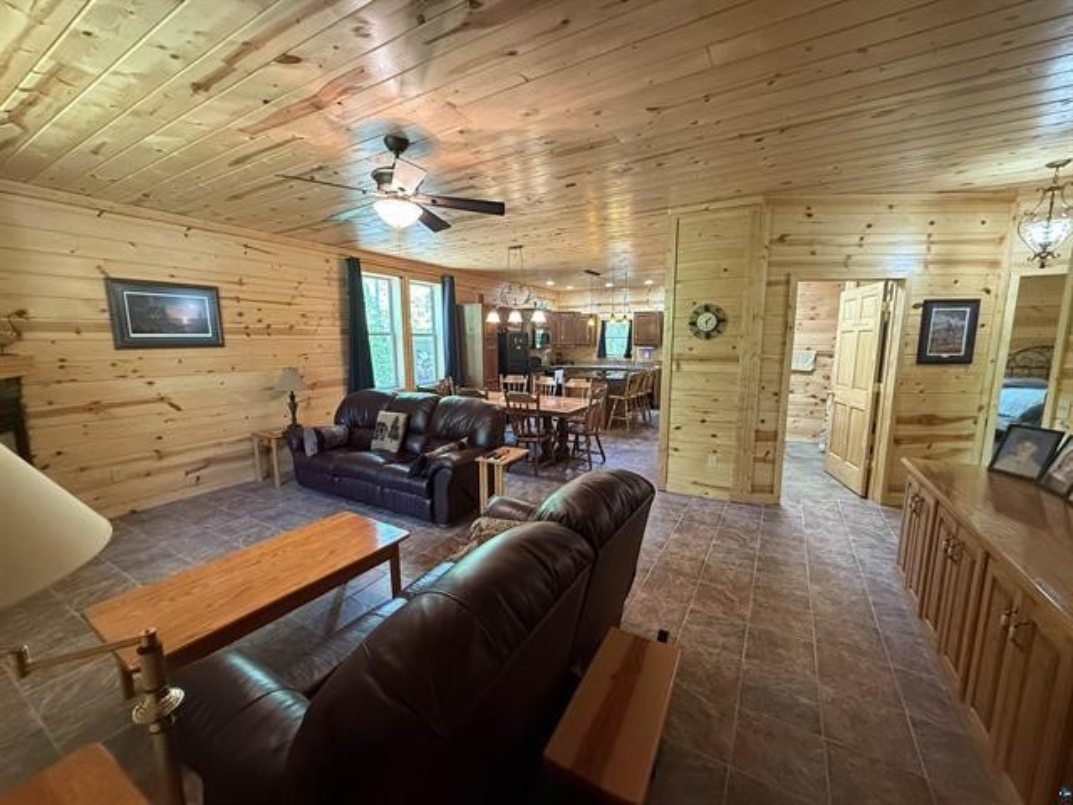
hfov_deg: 102.1
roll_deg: +0.2
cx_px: 536
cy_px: 402
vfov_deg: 85.7
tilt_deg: -8.9
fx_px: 434
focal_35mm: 14
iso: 640
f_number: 2.2
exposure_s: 1/60
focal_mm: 2.22
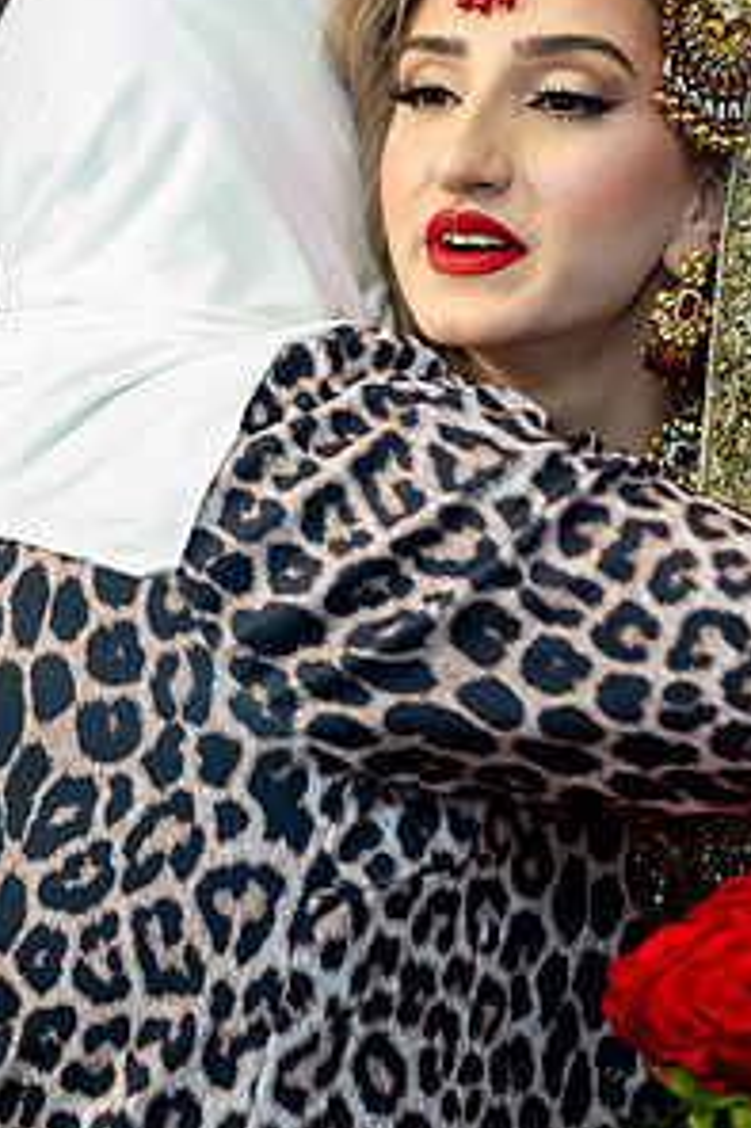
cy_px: 614
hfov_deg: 10.2
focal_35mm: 134
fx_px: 4198
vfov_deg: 15.3
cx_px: 442
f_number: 2
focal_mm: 88
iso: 1000
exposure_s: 1/200
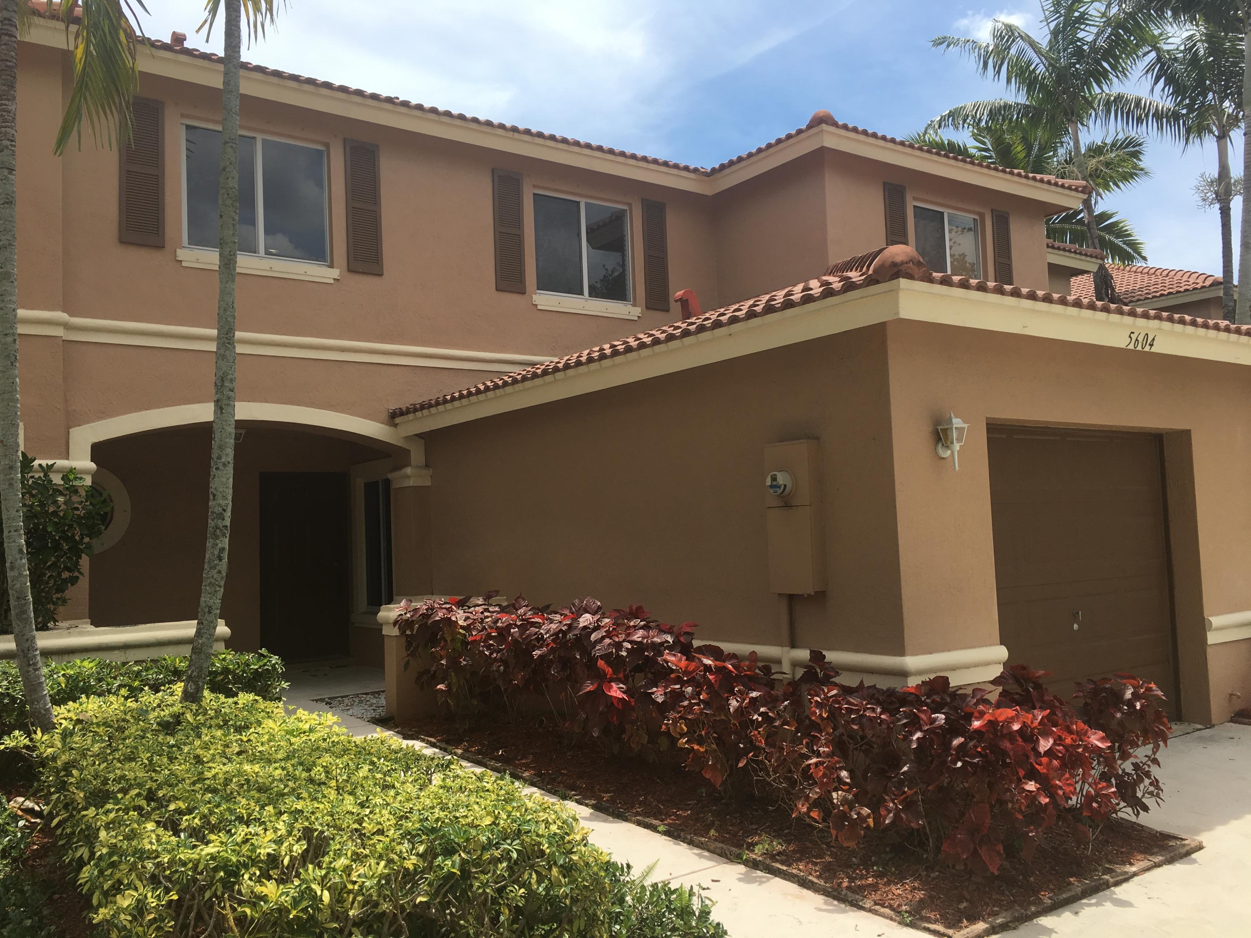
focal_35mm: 29
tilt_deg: +3.6
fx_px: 1048
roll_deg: +0.5
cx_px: 626
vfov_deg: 48.2
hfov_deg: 61.7
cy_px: 469
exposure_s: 1/1026
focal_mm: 4.15
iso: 25
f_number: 2.2
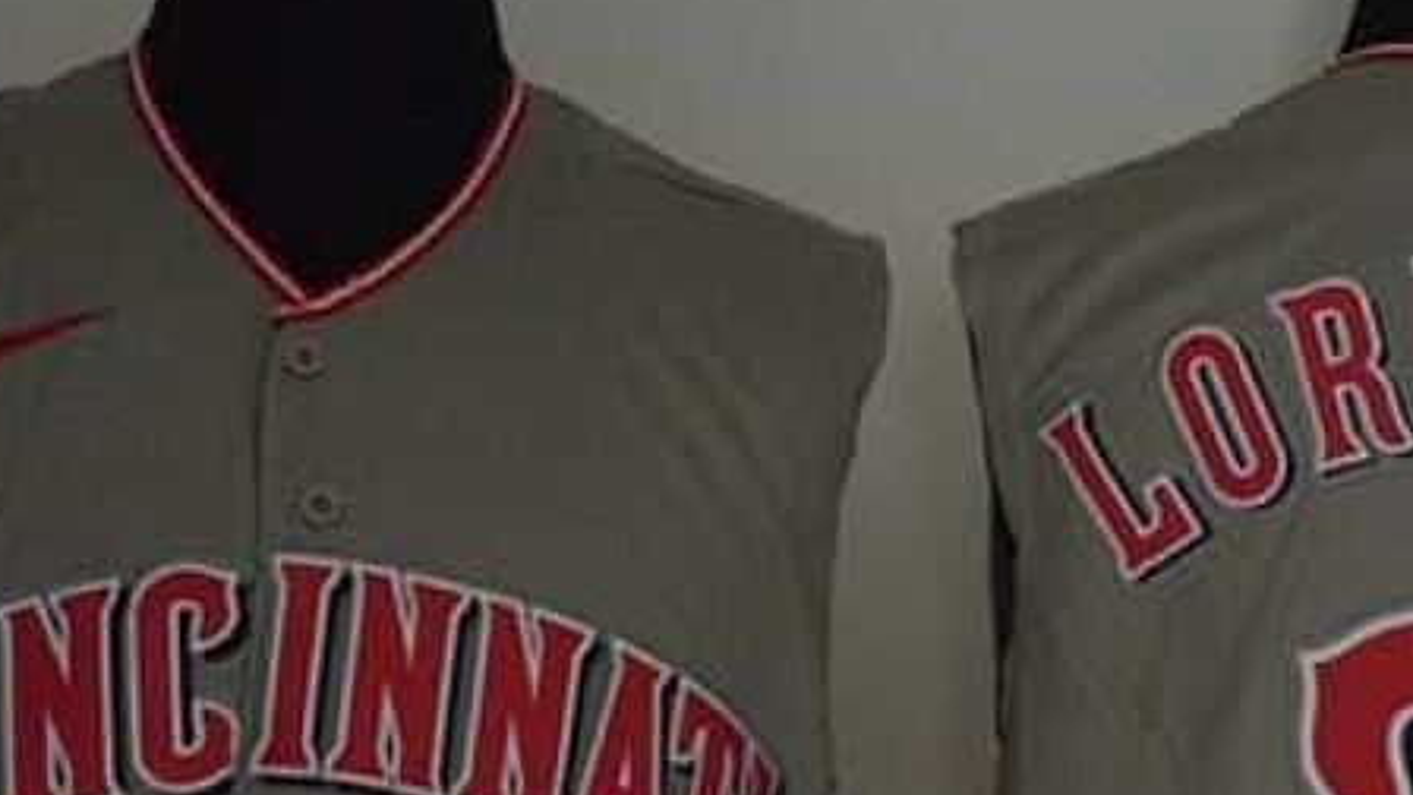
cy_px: 905
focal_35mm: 189
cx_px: 899
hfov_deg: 11.4
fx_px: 7081
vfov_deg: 6.4
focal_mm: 50
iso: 4000
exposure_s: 1/60
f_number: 4.8
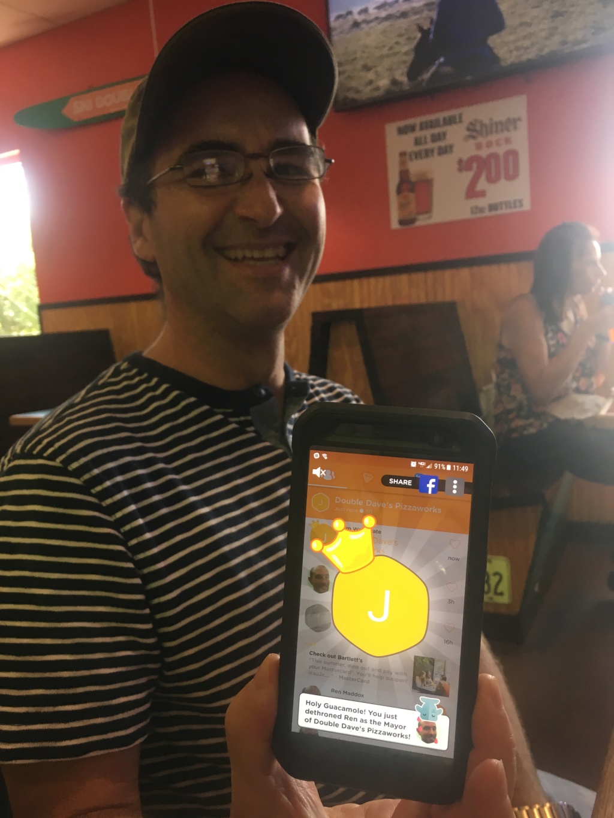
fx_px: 686
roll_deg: +5.1
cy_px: 409
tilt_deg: -6.9
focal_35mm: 29
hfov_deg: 48.2
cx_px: 307
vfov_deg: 61.7
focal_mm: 4.15
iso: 64
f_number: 2.2
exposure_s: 1/30
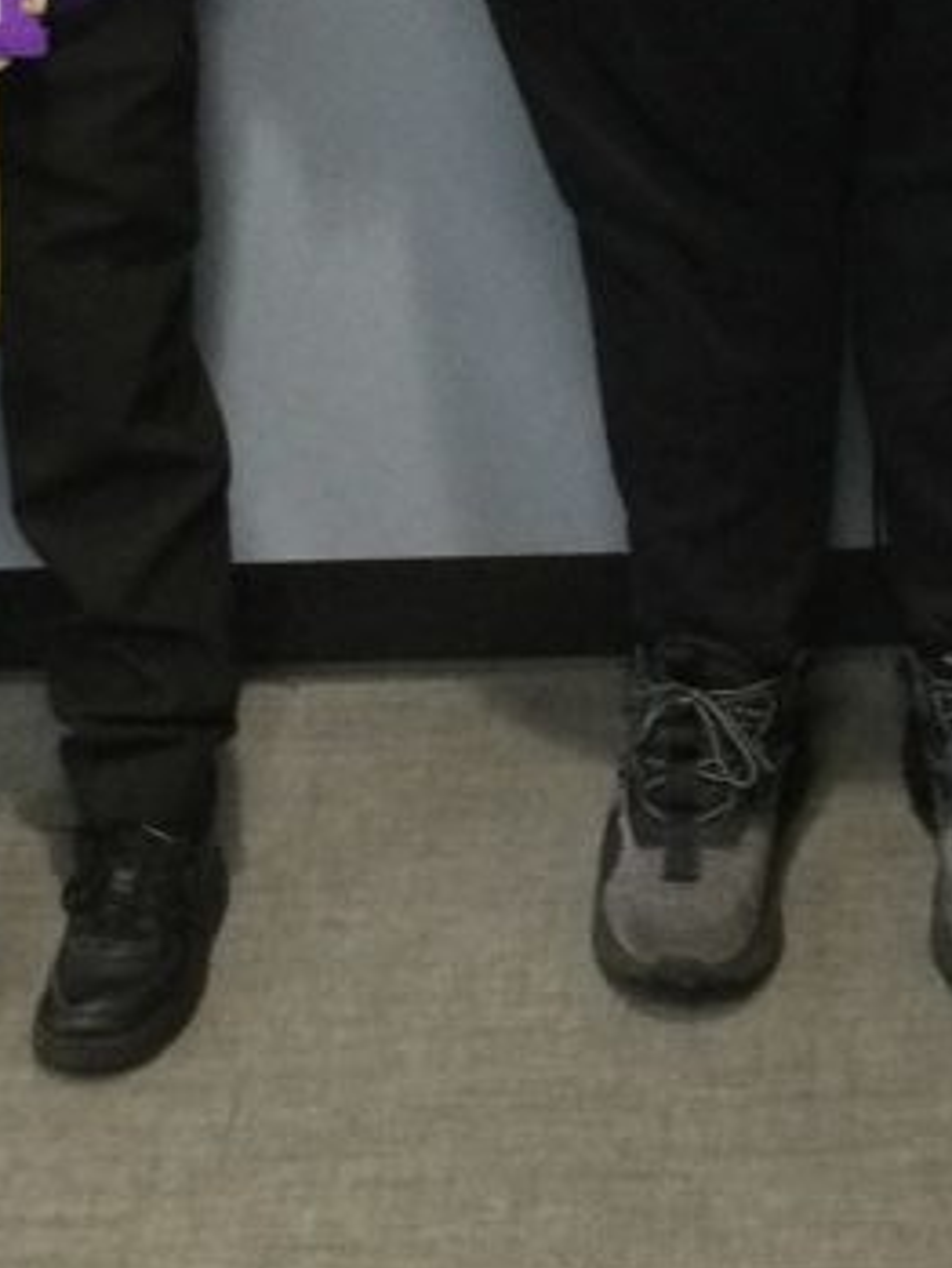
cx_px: 870
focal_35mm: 112
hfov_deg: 13.1
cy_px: -294
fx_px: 4104
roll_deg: +0.6
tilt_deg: -19.2
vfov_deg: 16.7
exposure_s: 1/33
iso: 125
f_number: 2.4
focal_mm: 3.3
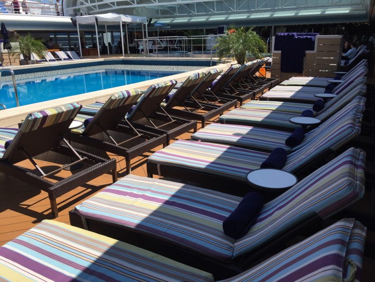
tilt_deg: -17.4
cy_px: 141
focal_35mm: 29
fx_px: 314
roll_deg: -0.1
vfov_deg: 48.3
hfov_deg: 61.6
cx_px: 188
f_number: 2.2
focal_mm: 4.15
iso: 32
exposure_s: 1/2083
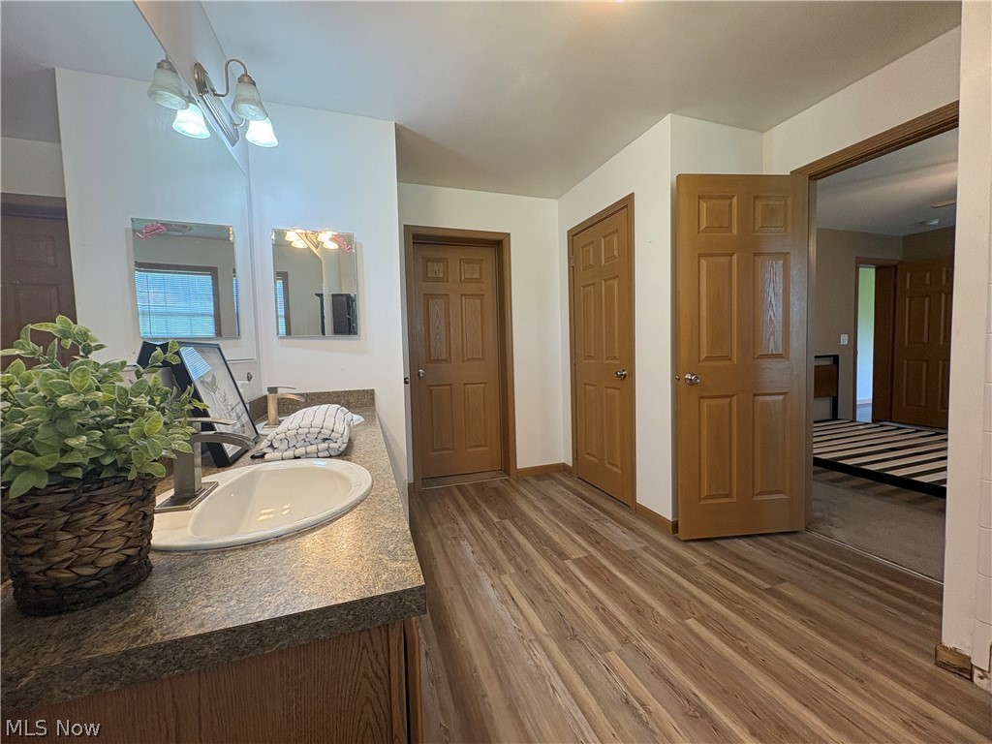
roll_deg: +2.4
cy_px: 372
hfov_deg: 102.1
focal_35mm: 14
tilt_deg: -2.9
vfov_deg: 85.7
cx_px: 496
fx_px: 401
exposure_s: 1/60
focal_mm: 2.22
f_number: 2.2
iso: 160
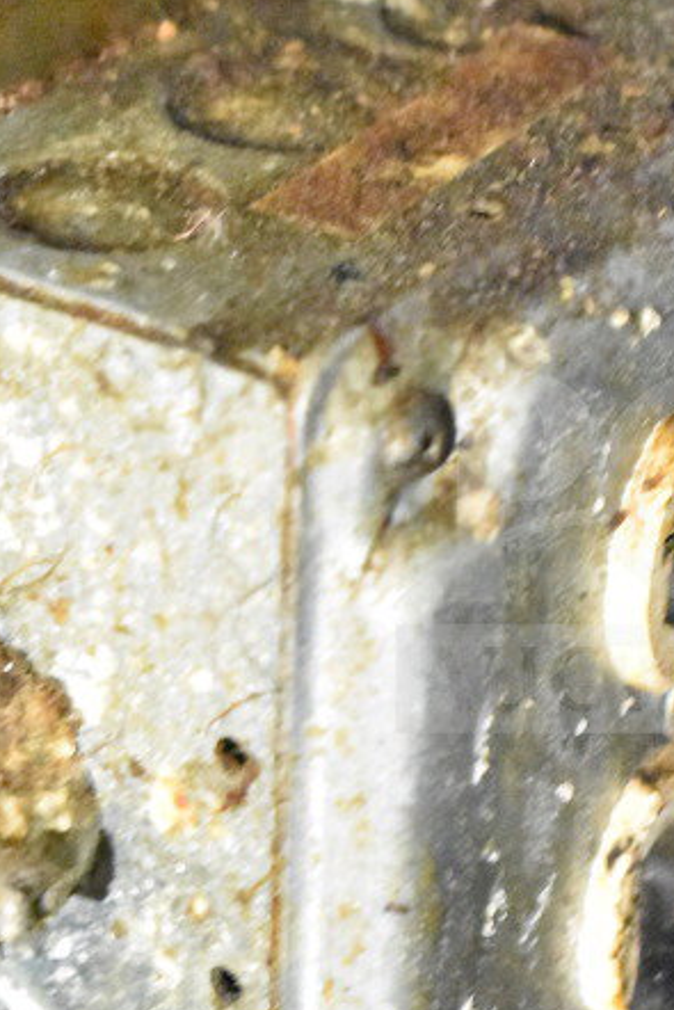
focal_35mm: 149
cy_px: 552
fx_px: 4181
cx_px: 651
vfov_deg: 13.8
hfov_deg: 9.2
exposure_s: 1/30
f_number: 5.3
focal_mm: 48
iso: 25600
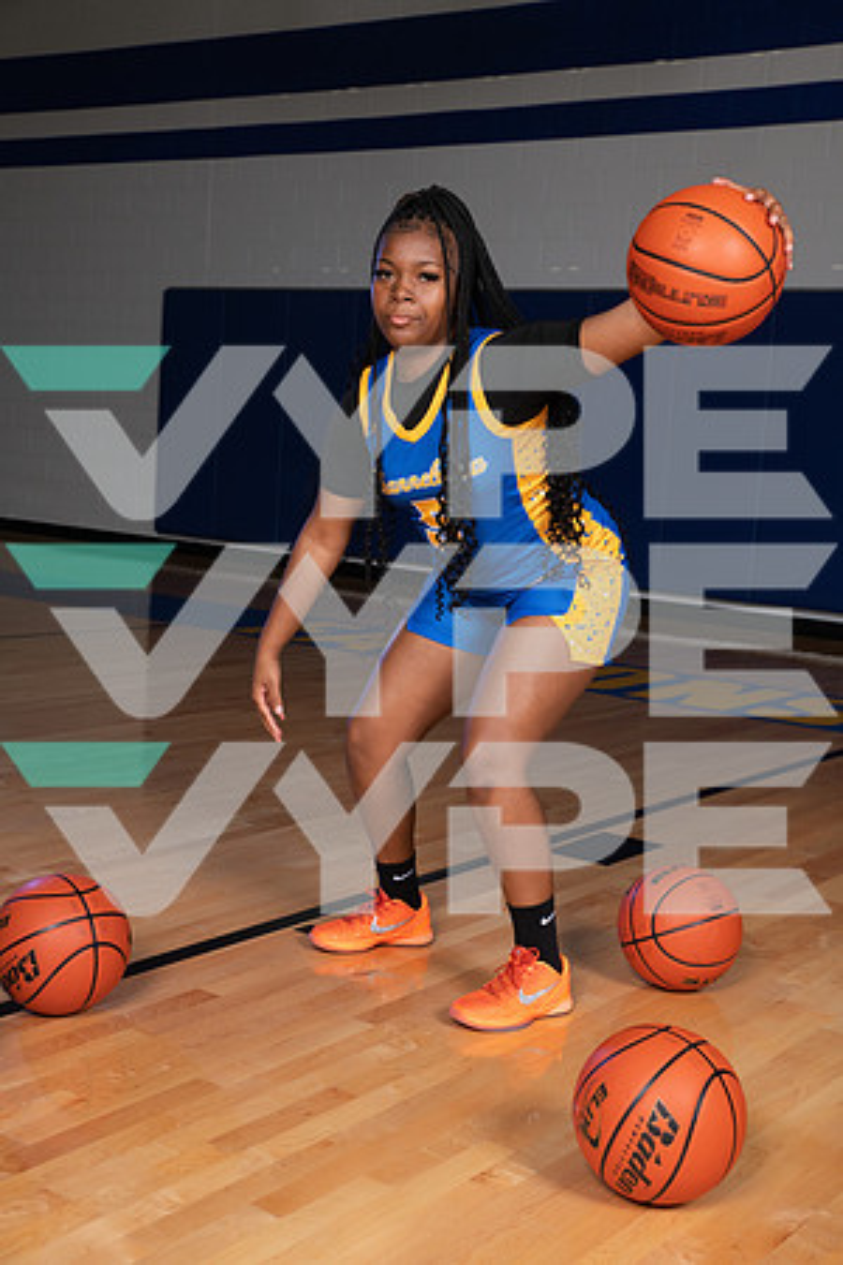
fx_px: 1686
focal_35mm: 48
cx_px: 422
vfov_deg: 41.1
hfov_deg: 28.1
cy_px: 632
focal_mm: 48
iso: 500
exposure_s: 1/320
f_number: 7.1
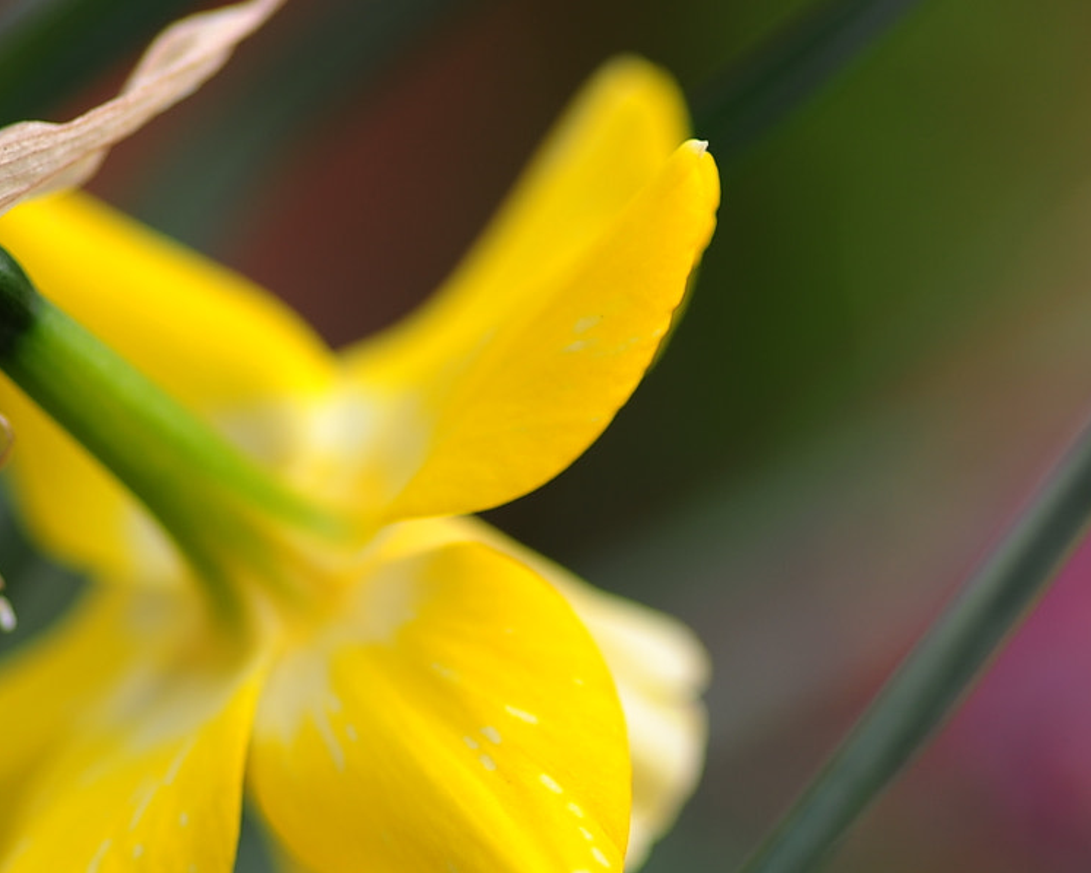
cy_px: 703
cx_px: 1012
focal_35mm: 257
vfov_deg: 6.0
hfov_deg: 7.5
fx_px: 8301
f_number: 3.8
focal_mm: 100
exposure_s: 1/320
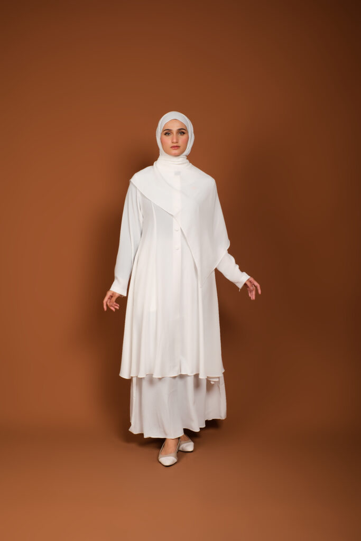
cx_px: 180
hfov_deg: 25.5
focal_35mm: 53
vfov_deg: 37.5
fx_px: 797
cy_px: 270
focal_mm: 35
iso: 250
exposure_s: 1/200
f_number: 6.4
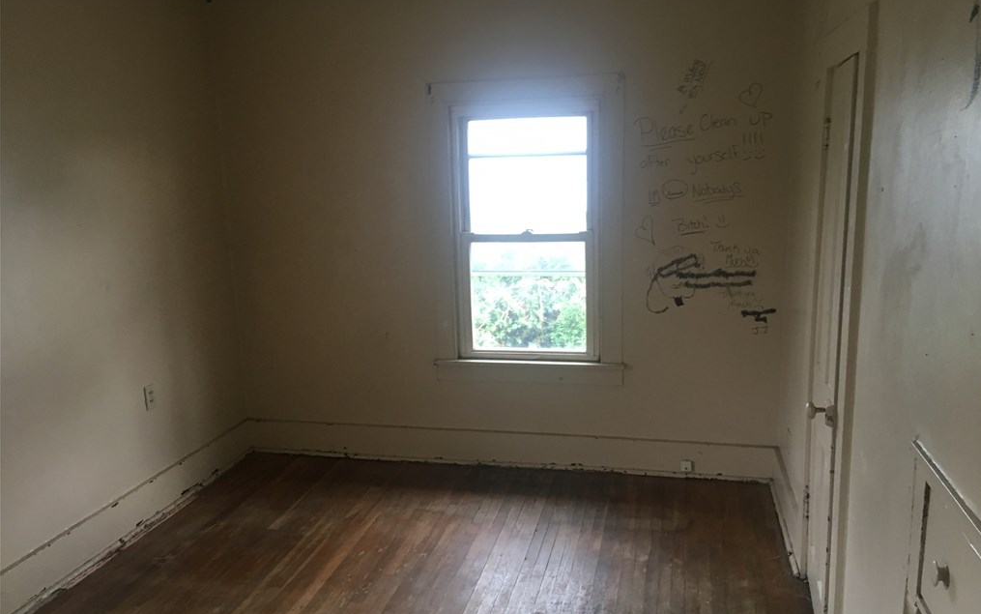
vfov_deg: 40.6
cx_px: 494
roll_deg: +1.3
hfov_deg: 61.2
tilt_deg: -11.6
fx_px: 829
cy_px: 315
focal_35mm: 31
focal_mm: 4.15
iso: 80
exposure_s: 1/30
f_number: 2.2
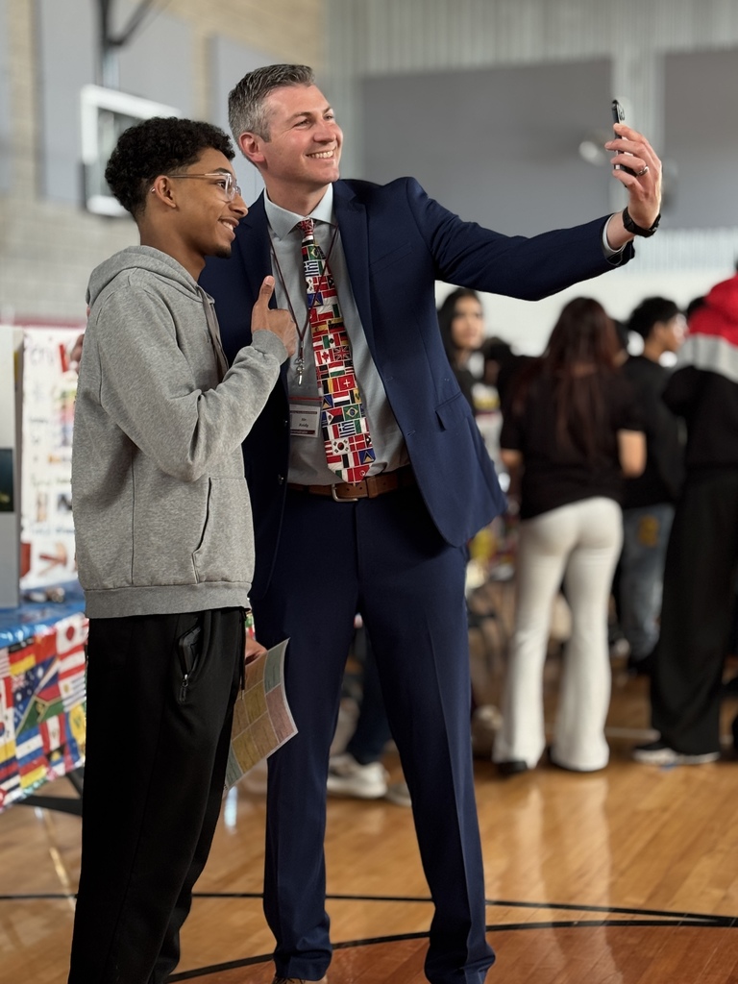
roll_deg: +1.2
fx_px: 1364
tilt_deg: -3.7
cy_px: 492
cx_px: 369
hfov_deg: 30.3
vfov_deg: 39.7
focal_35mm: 48
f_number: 1.78
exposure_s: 1/60
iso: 100
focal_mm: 6.76
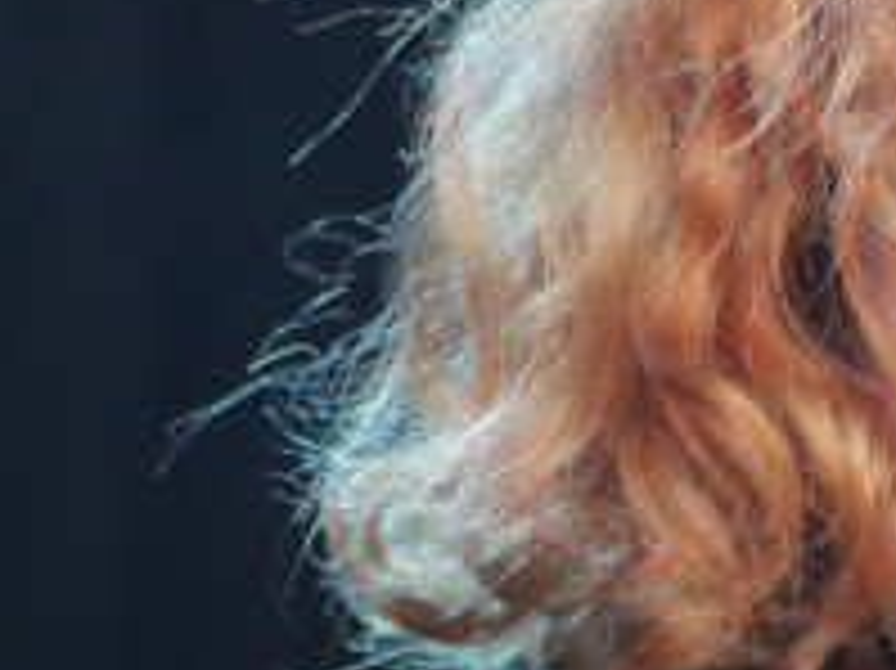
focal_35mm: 623
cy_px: -31
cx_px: 1040
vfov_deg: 2.4
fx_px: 16116
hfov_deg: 3.2
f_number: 4.6
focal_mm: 97
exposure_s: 1/500
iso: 3200
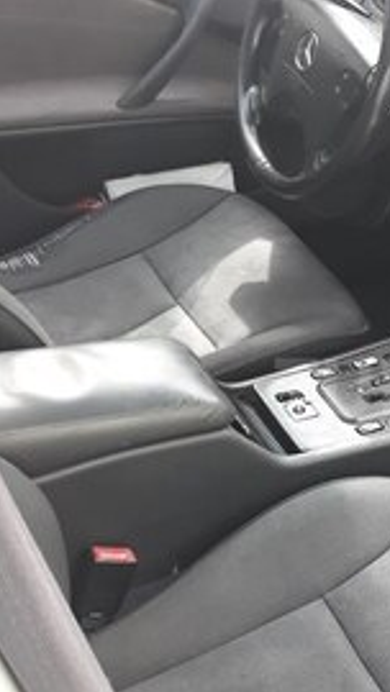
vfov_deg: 38.4
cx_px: 472
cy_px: 387
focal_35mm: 54
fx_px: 992
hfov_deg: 20.7
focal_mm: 3.71
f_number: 1.7
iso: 64
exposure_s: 1/100
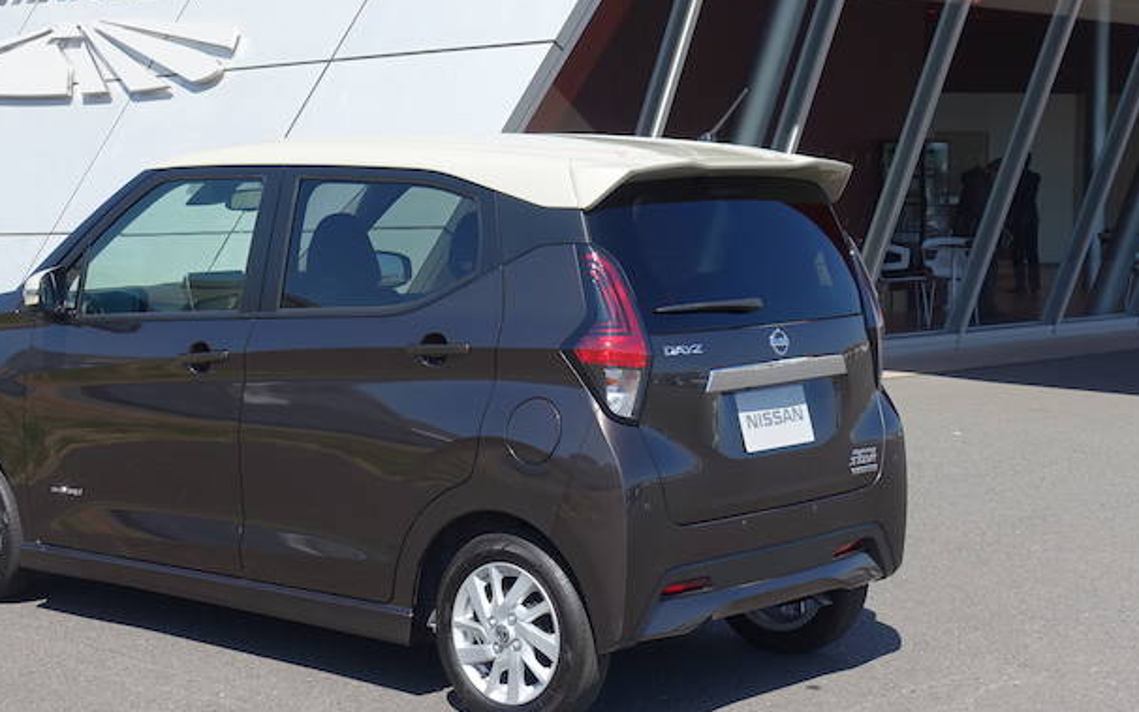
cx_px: 442
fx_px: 2297
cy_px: 328
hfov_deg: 27.8
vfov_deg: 17.6
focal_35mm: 74
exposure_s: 1/400
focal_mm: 20.05
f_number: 5.6
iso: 125
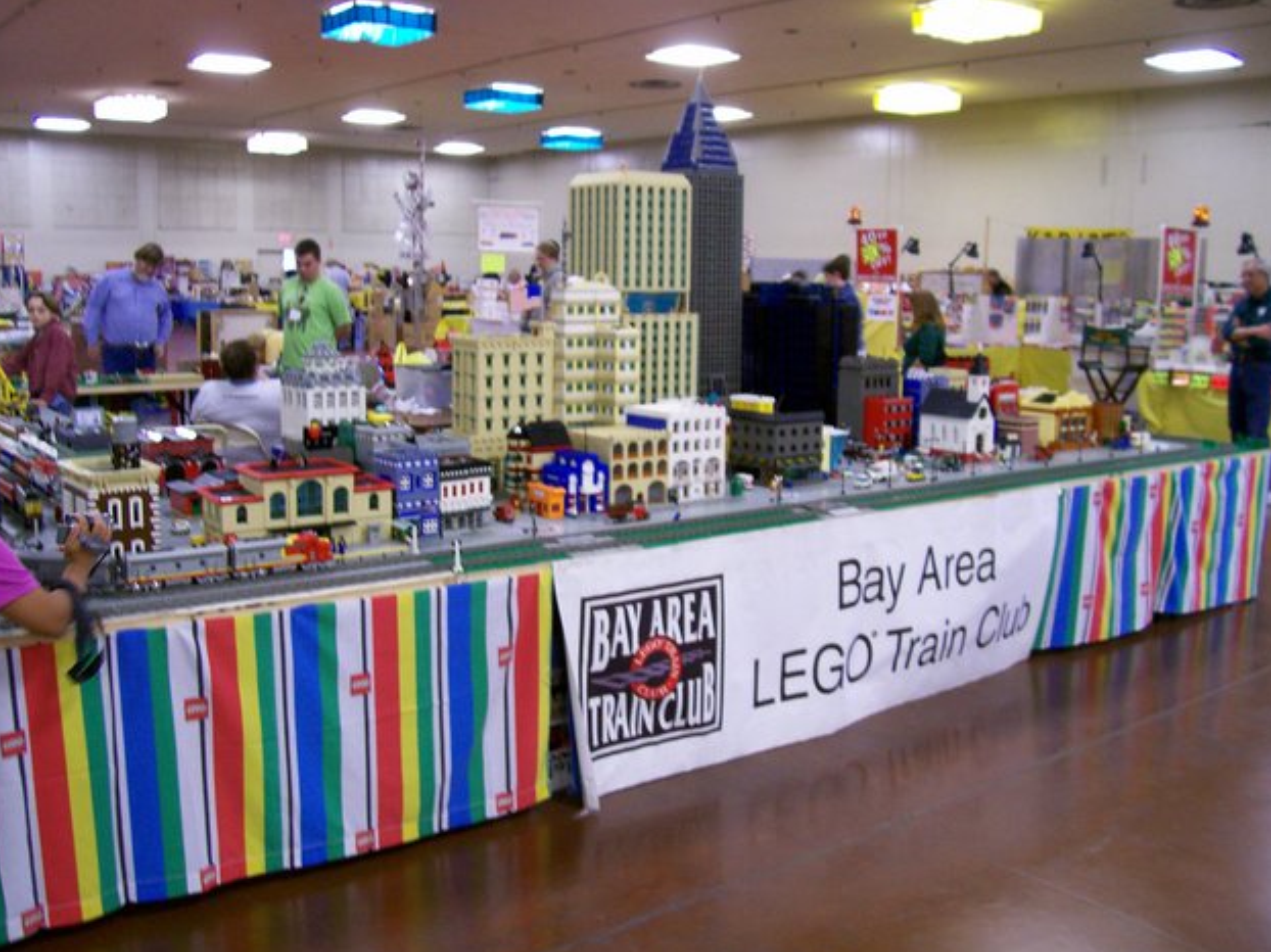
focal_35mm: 35
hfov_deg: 52.6
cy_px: 486
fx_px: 1285
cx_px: 629
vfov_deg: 40.7
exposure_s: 1/10.4
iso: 160
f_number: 2.7
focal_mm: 5.6
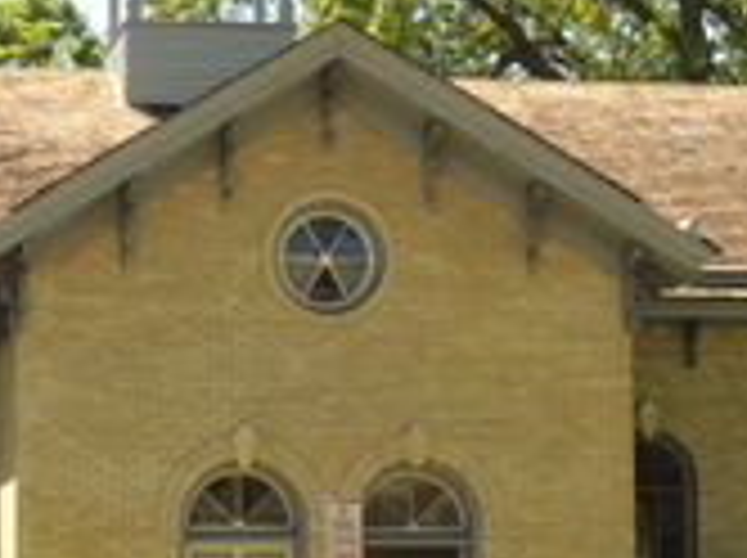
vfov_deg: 10.2
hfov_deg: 13.6
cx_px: 274
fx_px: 3125
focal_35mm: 145
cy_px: 292
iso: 100
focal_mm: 8.9
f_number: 3.6
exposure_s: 1/320
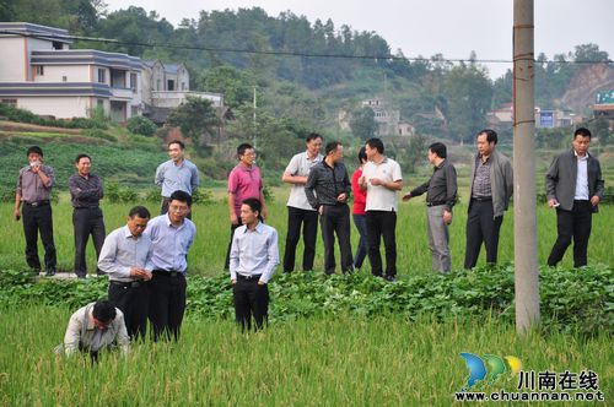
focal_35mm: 112
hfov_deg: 18.2
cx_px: 307
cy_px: 204
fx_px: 1916
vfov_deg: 12.1
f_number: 5.3
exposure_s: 1/200
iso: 400
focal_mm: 75
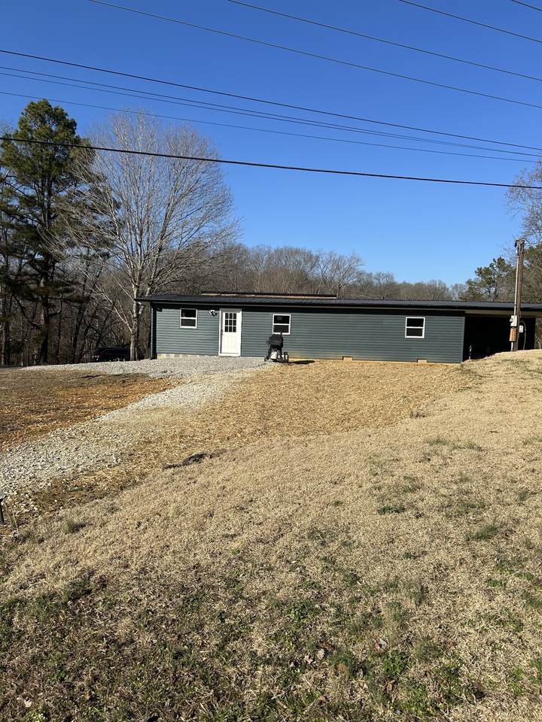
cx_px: 271
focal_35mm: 26
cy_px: 361
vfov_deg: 67.3
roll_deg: -1.6
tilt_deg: -1.9
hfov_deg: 53.1
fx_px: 543
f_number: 1.5
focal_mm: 5.7
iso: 50
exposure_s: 1/4444
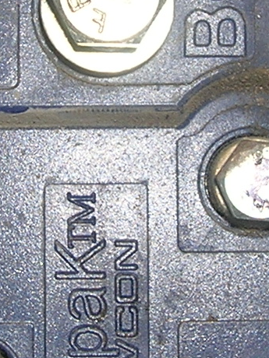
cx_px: 147
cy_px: 54
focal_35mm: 169
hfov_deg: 8.8
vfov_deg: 11.6
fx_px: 1751
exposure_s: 1/60.1
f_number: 4.9
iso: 50
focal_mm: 5.7
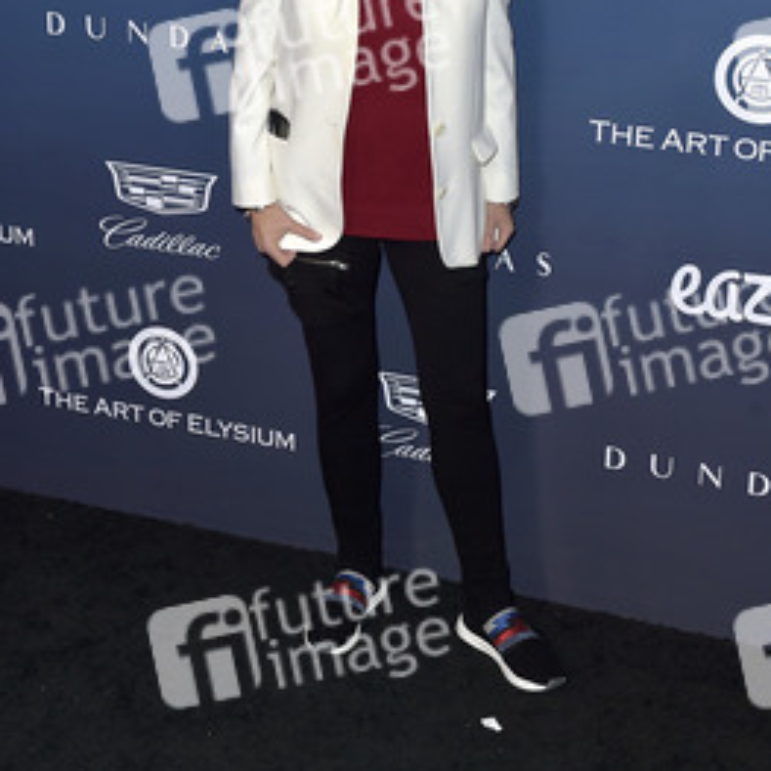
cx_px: 386
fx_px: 1436
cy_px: 199
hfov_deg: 30.0
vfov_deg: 29.6
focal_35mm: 57
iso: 250
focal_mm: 44
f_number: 5.6
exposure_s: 1/250
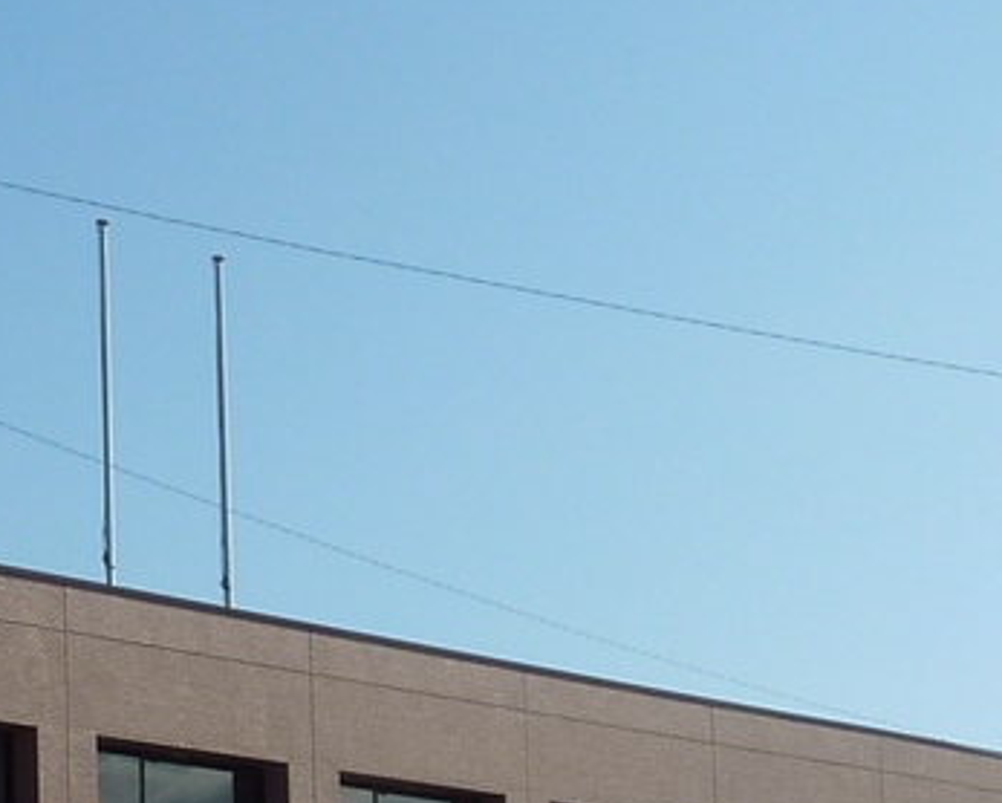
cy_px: 1075
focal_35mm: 108
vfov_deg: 13.7
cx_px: 32
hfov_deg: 17.4
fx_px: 3205
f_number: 5.6
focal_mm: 4.1
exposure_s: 1/500
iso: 80
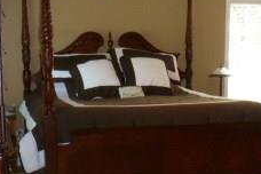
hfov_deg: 28.8
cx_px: 124
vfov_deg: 19.2
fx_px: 507
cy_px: 151
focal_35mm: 70
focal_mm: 4.3
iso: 320
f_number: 3.3
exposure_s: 1/60
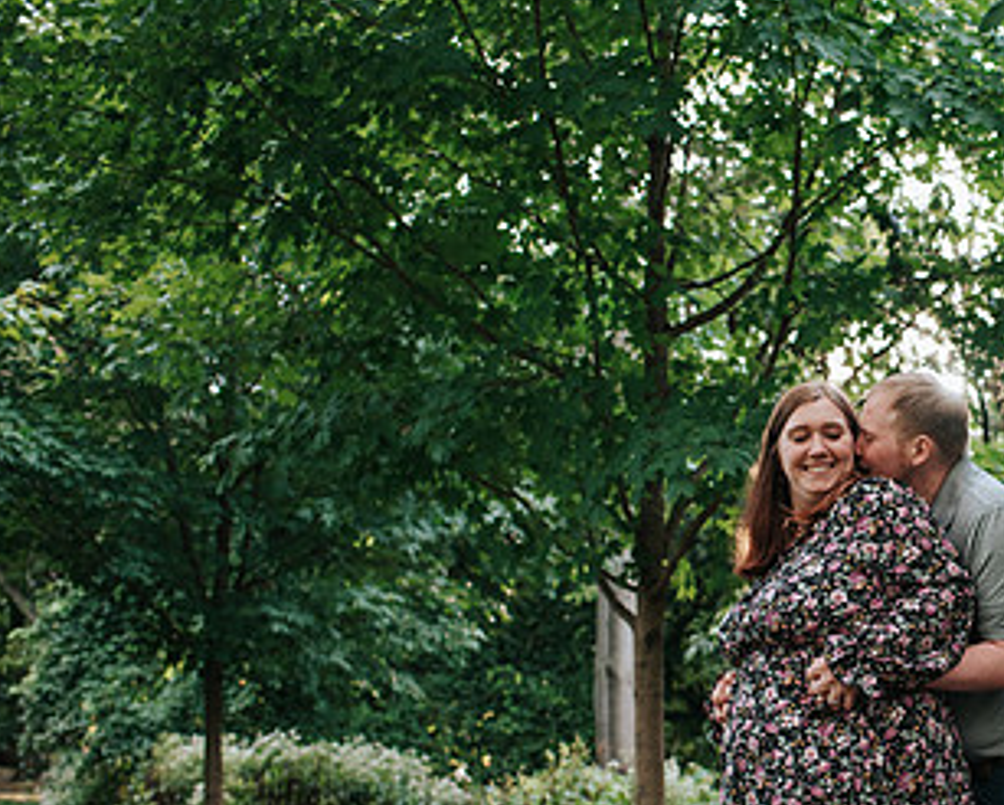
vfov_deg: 24.4
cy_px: 581
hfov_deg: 29.3
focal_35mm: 62
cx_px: 896
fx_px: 1843
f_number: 3.2
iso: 1000
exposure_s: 1/640
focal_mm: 35
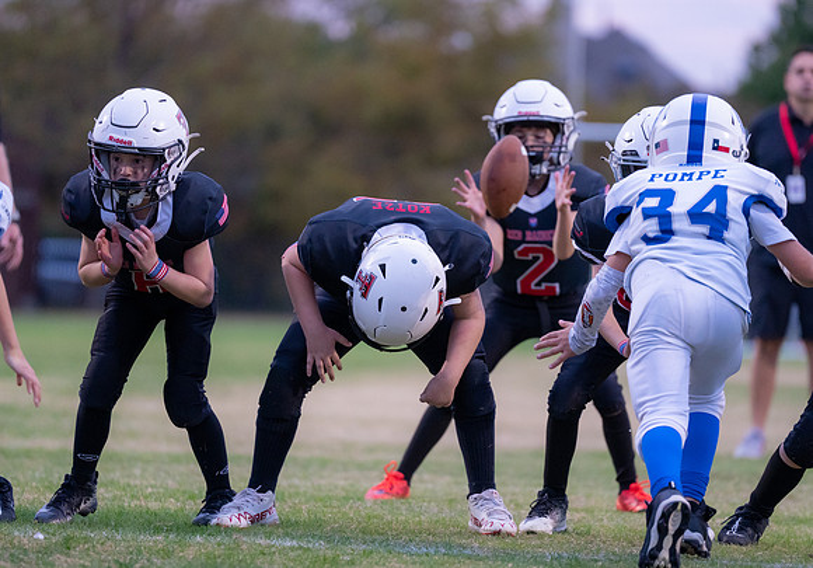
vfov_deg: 5.4
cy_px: 304
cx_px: 439
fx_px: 5967
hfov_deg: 7.8
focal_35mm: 260
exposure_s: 1/1250
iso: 3200
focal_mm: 200
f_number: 2.8
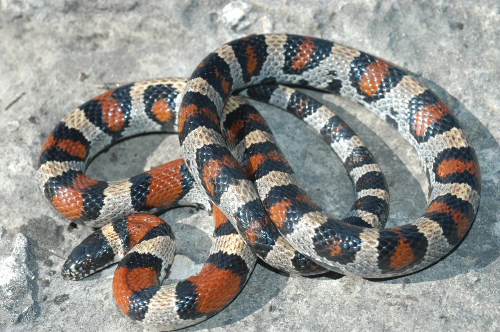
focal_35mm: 90
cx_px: 250
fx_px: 1249
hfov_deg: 22.6
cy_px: 166
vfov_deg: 15.2
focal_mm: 60
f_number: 11
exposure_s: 1/180
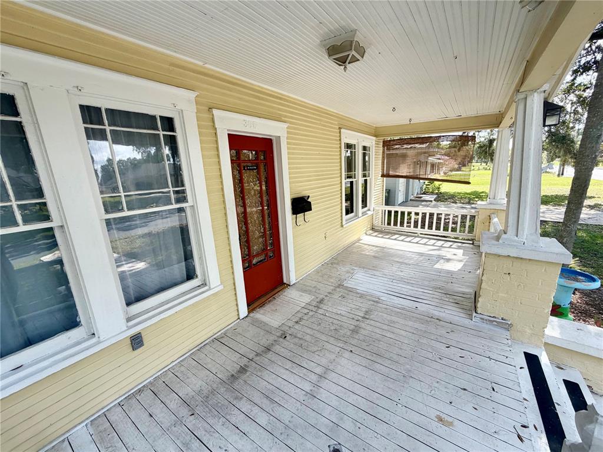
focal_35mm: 14
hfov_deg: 102.1
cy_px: 226
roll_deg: +2.0
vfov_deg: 85.7
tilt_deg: -12.2
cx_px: 302
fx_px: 244
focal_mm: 2.22
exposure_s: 1/319
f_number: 2.2
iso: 50
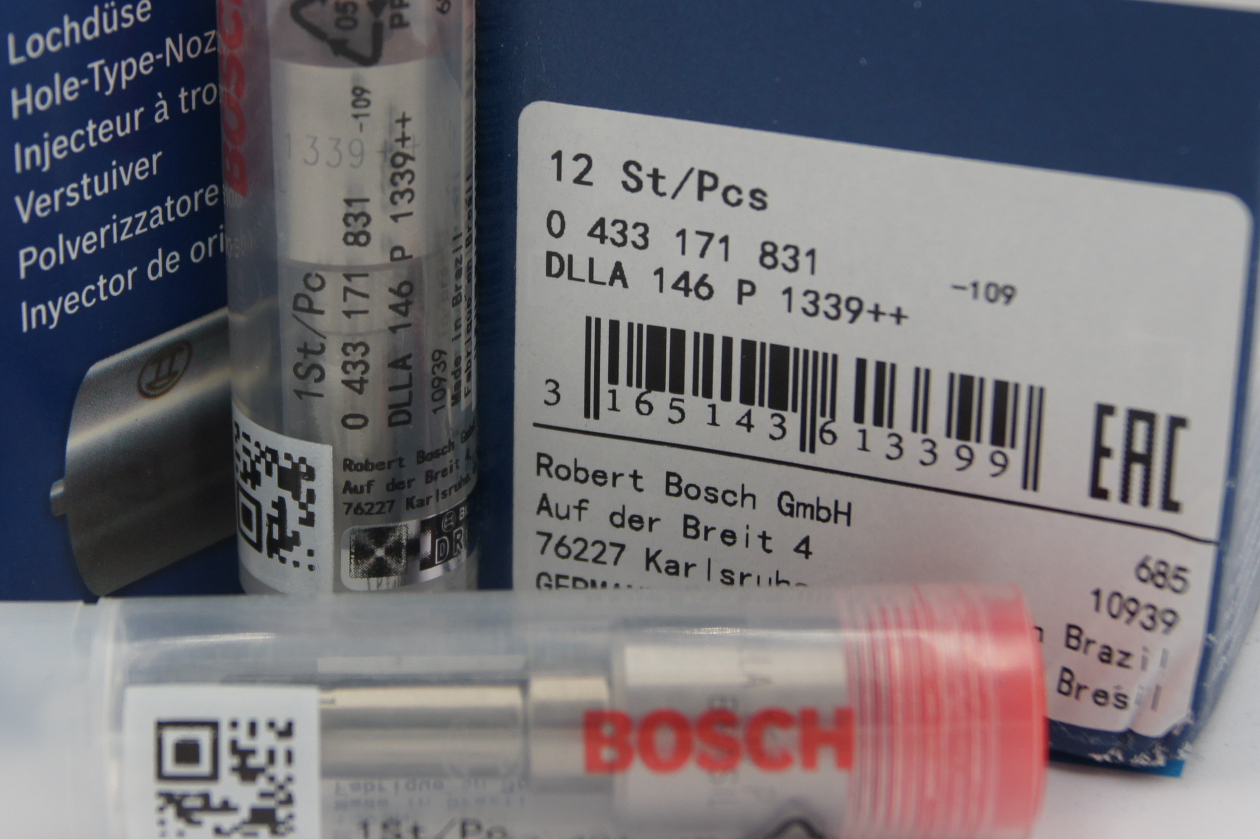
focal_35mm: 95
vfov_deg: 14.3
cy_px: 198
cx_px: 442
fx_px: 3320
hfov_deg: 21.4
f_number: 5.6
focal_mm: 35
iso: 200
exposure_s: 1/125
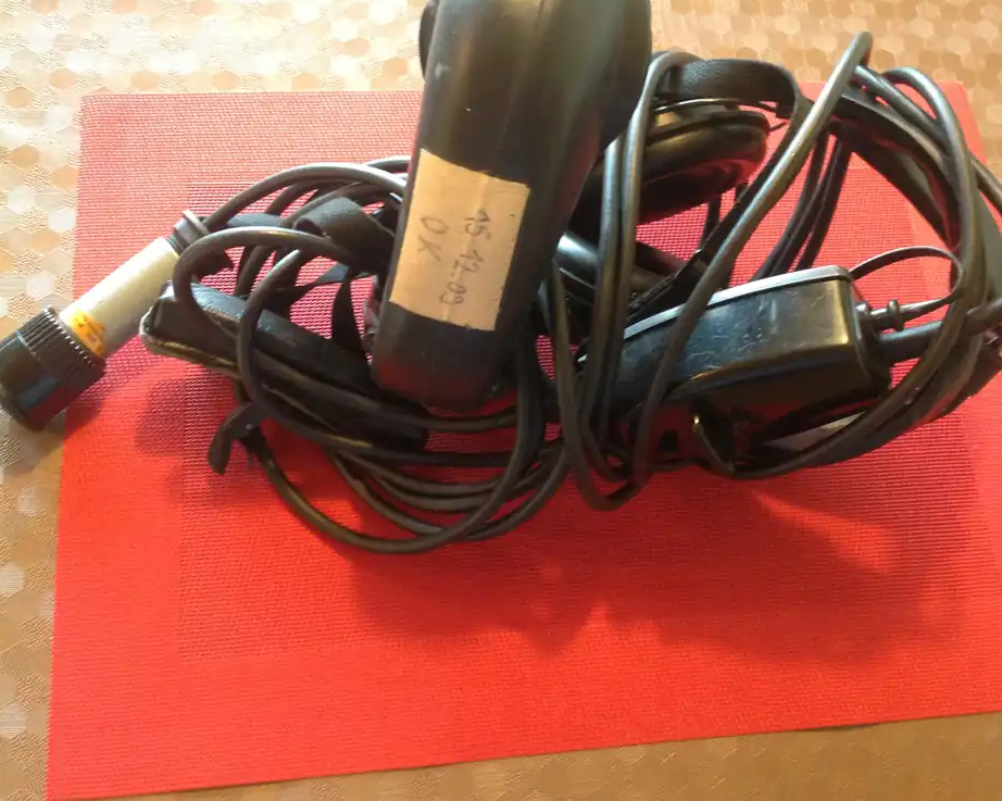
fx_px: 1097
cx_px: 537
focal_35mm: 37
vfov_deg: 40.1
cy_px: 397
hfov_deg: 49.1
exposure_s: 1/15
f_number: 2.4
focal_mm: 4.28
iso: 250
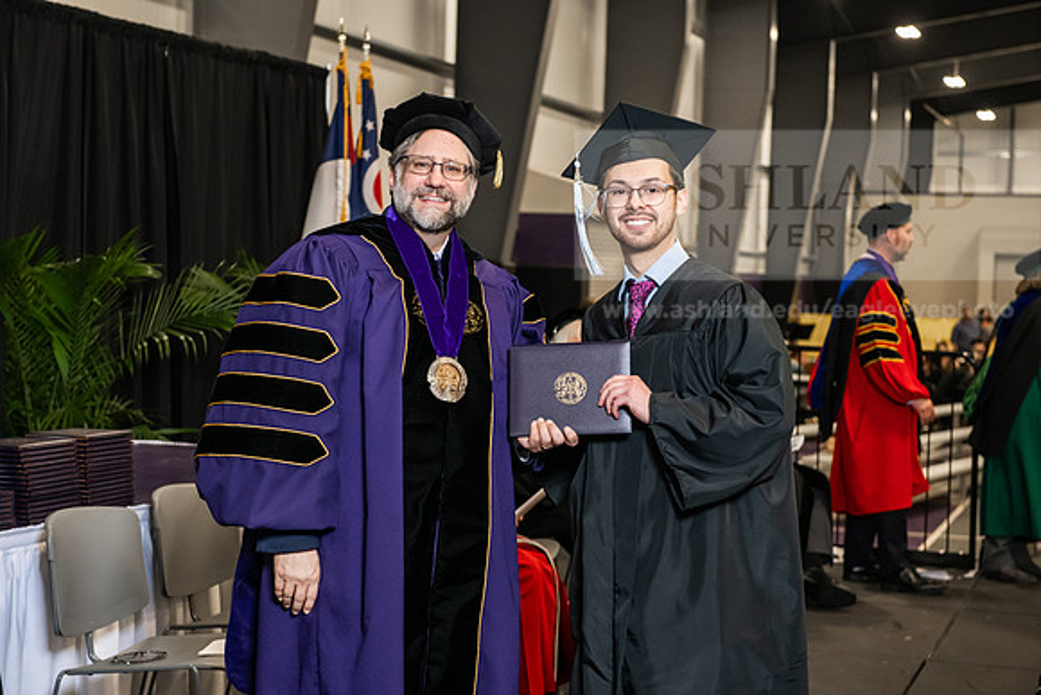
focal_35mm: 70
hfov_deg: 28.8
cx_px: 520
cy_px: 348
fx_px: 2025
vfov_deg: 19.5
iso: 2500
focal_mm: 70
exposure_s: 1/200
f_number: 5
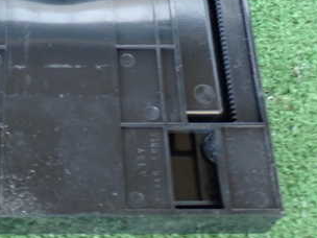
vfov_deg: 19.5
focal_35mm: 75
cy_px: 69
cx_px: 58
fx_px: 687
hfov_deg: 25.5
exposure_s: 1/20
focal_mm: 6.83
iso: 800
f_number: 2.7
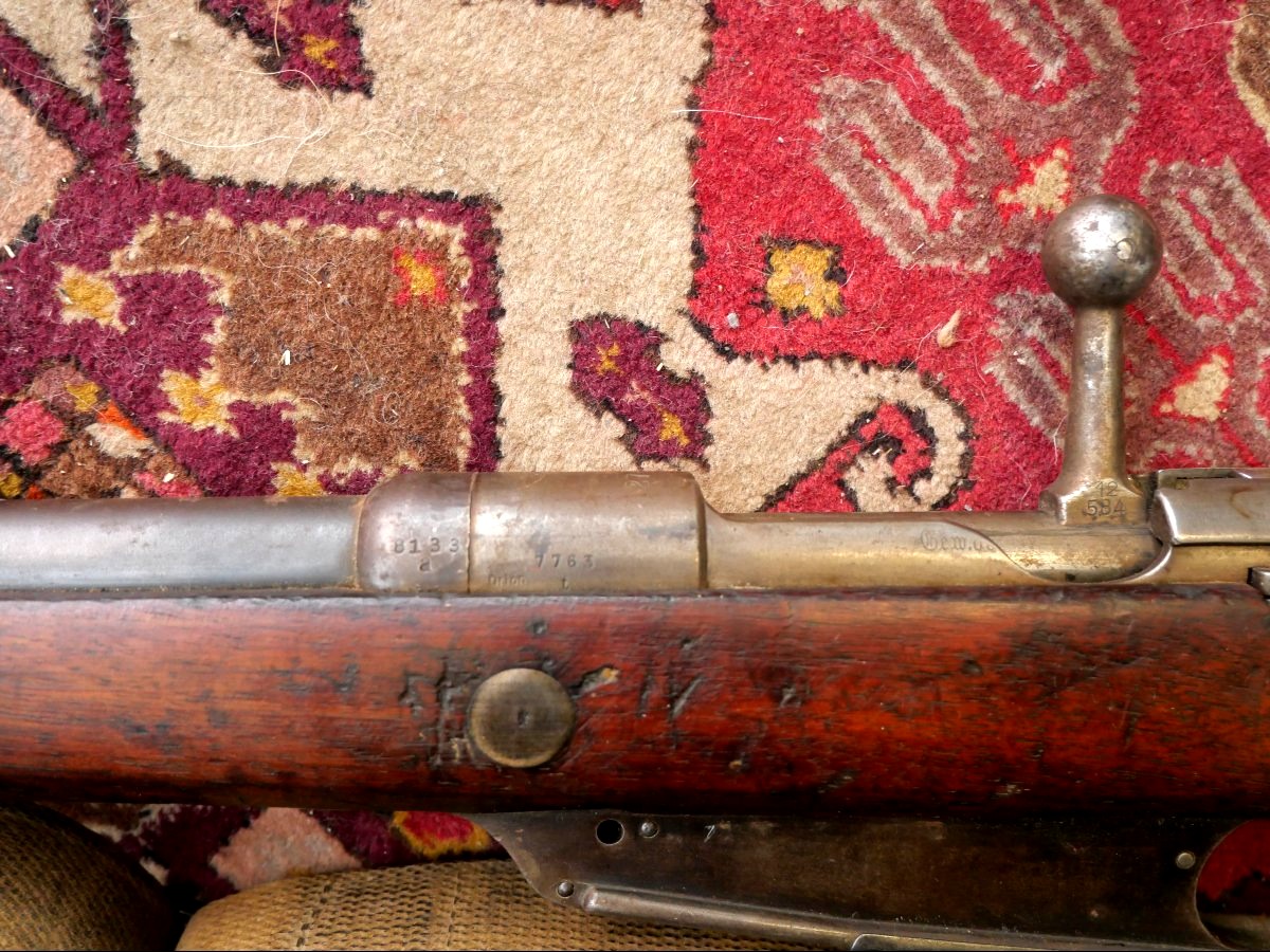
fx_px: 1101
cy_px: 476
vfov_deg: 46.8
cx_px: 635
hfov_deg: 60.0
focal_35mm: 30
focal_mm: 15
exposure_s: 1/60
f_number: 3.7
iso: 1600
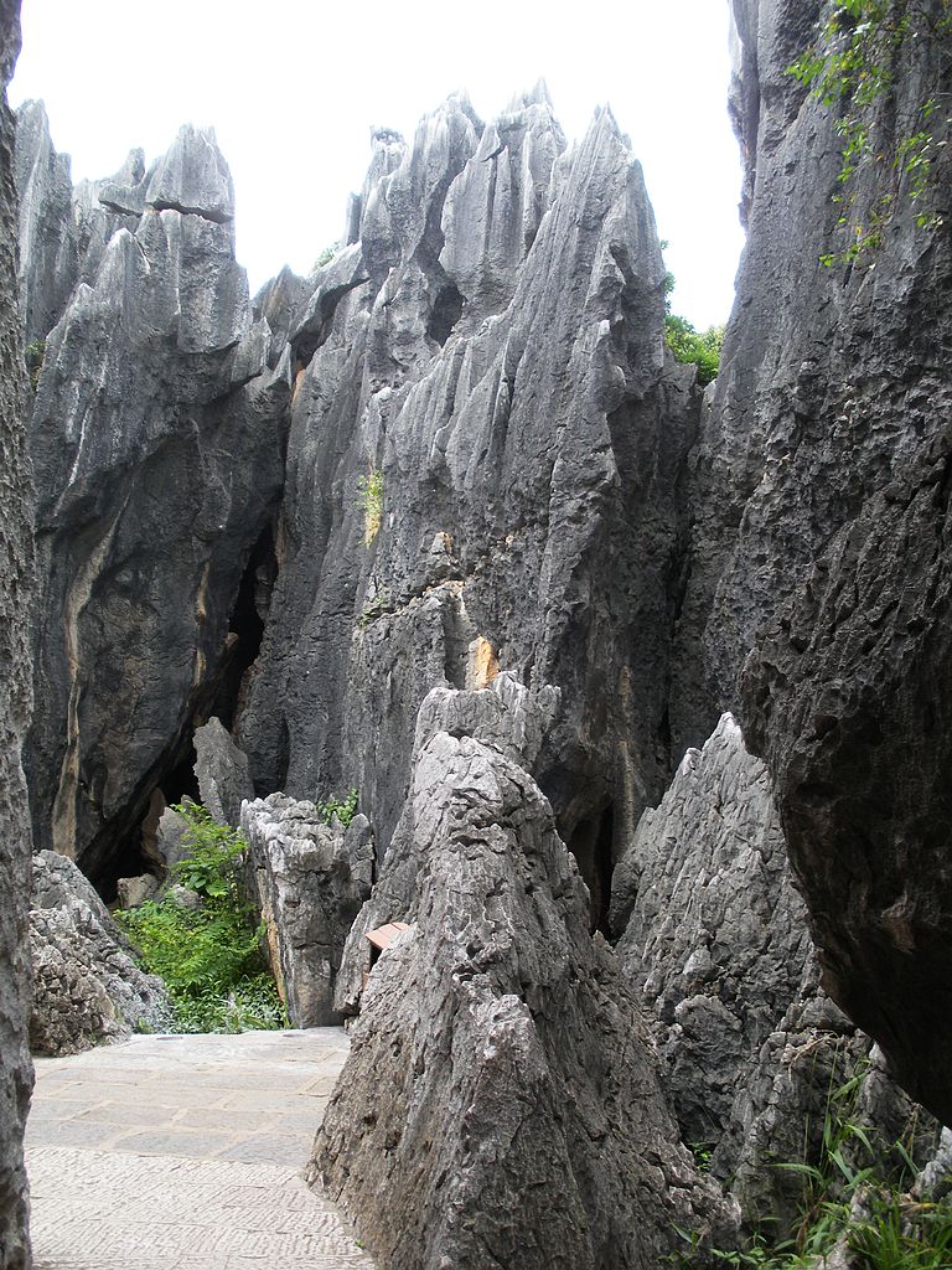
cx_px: 476
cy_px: 635
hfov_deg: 39.7
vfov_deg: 51.4
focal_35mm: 36
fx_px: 1320
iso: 74
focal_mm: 6.3
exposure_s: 1/60
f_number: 3.5
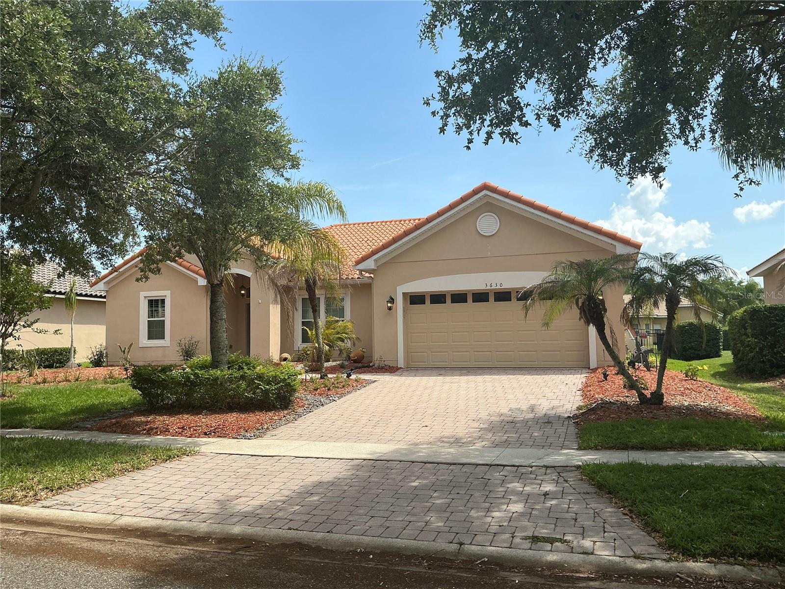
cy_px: 294
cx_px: 392
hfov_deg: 63.4
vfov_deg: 49.7
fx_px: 635
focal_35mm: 28
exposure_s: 1/1577
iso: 25
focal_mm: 3
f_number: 1.8
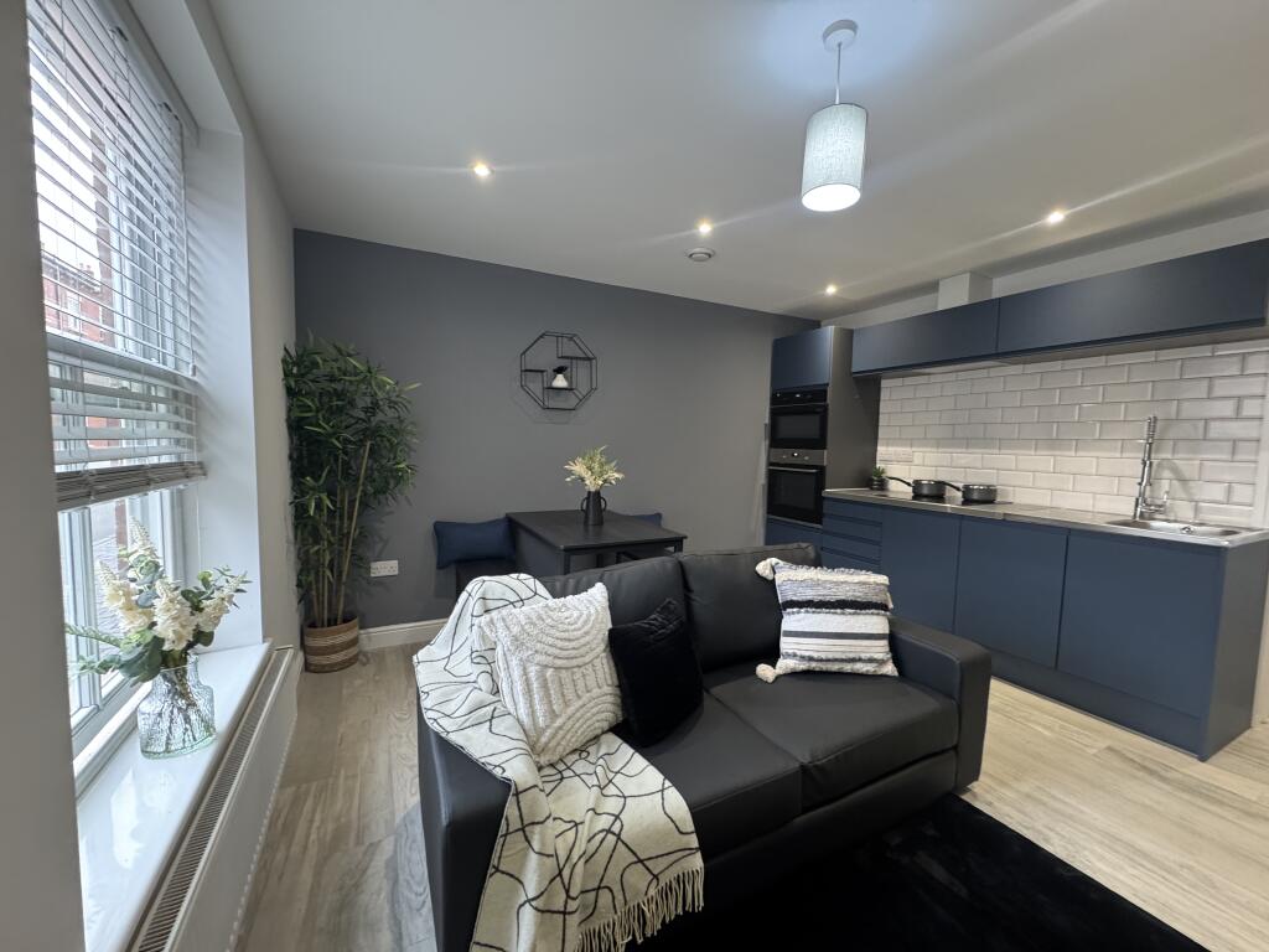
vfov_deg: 85.7
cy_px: 476
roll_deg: -1.3
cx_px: 634
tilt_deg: -3.9
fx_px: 513
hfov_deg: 102.1
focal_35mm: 14
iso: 320
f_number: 2.2
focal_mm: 2.22
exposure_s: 1/50
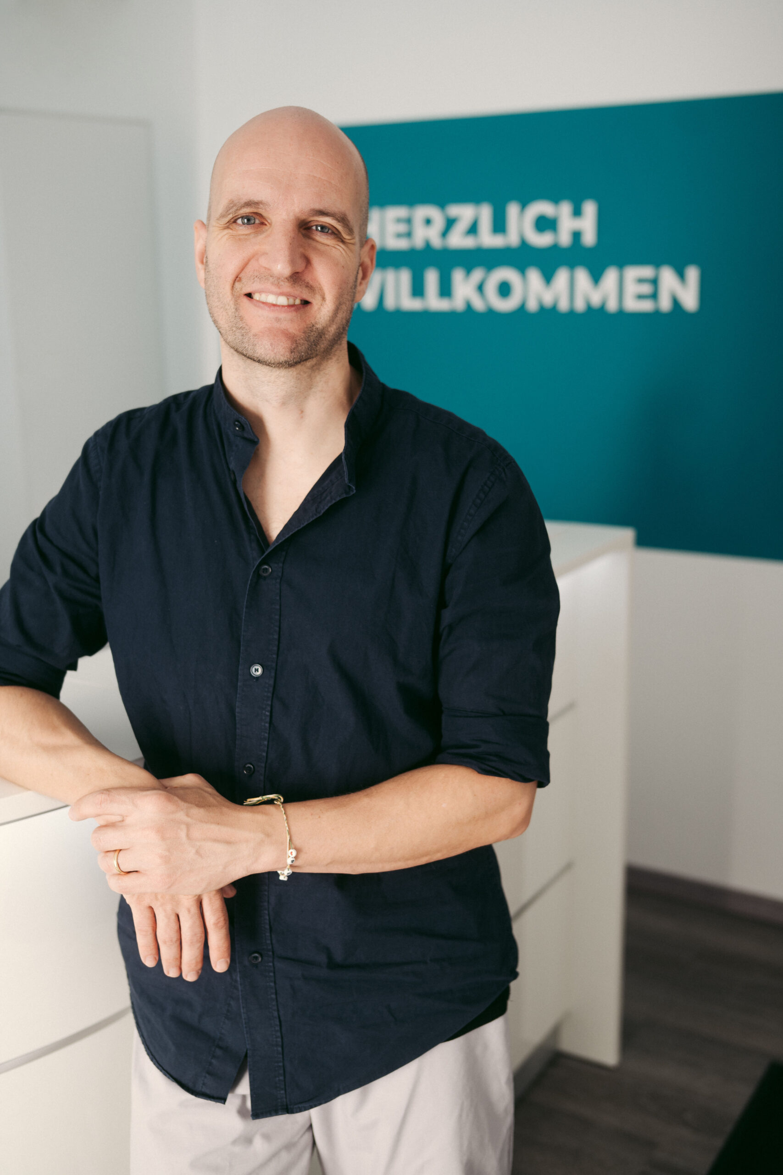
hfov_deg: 33.4
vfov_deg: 48.5
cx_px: 392
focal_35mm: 40
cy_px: 588
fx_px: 1305
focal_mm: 40
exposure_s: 1/200
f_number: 2.8
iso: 100
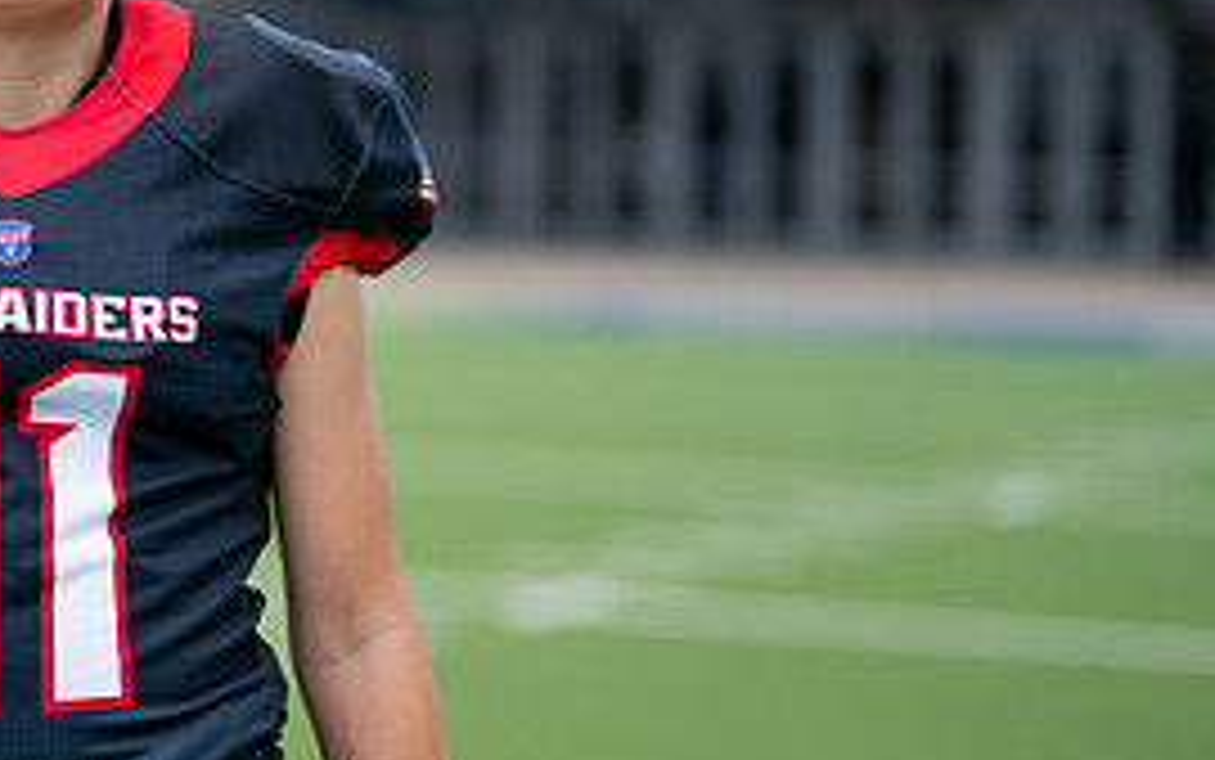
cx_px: 17
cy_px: 261
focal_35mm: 134
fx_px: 4439
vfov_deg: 9.8
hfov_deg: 15.3
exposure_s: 1/1600
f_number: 1.2
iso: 100
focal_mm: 50
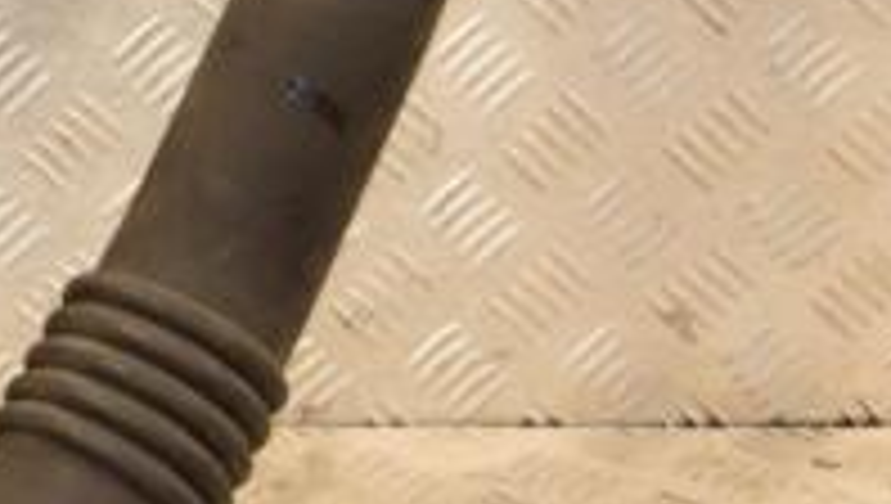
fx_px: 3596
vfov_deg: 8.0
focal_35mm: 152
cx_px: -400
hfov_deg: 13.4
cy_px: 40
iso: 800
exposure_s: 1/50
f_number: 10
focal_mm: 32
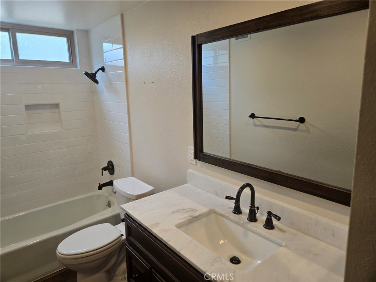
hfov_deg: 73.9
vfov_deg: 58.9
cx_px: 188
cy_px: 141
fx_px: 250
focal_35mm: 23
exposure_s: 1/120
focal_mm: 5.4
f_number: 1.8
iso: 80
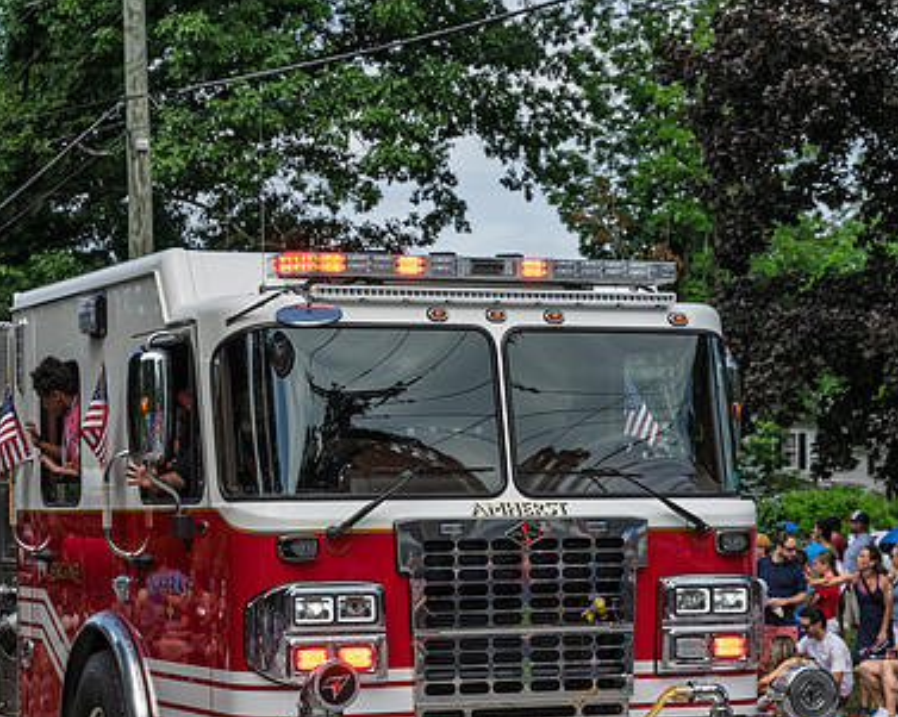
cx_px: 349
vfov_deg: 15.6
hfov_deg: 19.5
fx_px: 2603
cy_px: 536
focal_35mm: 98
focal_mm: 55
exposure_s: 1/1250
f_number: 6.3
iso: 500
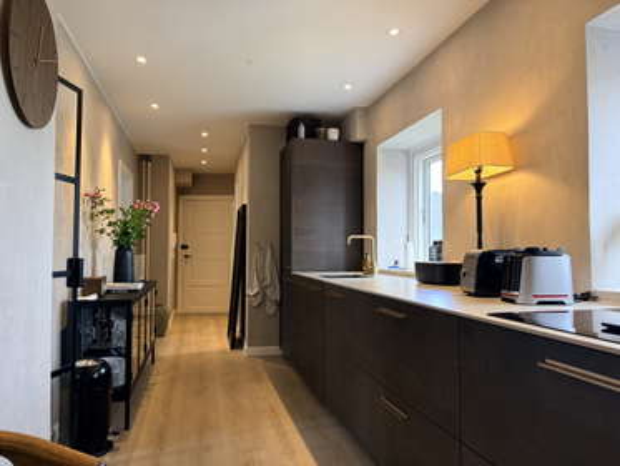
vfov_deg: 56.8
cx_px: 310
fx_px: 430
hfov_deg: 71.6
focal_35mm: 24
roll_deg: -0.6
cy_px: 233
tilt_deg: +3.7
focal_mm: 6.76
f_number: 1.78
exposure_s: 1/117
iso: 200
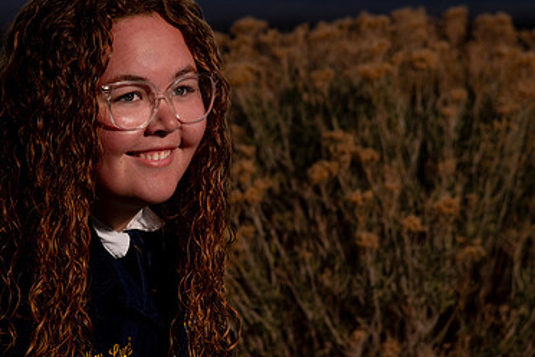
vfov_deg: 5.9
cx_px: 125
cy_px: 194
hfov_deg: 8.8
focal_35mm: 234
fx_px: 3477
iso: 200
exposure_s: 1/250
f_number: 5.6
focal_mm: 120
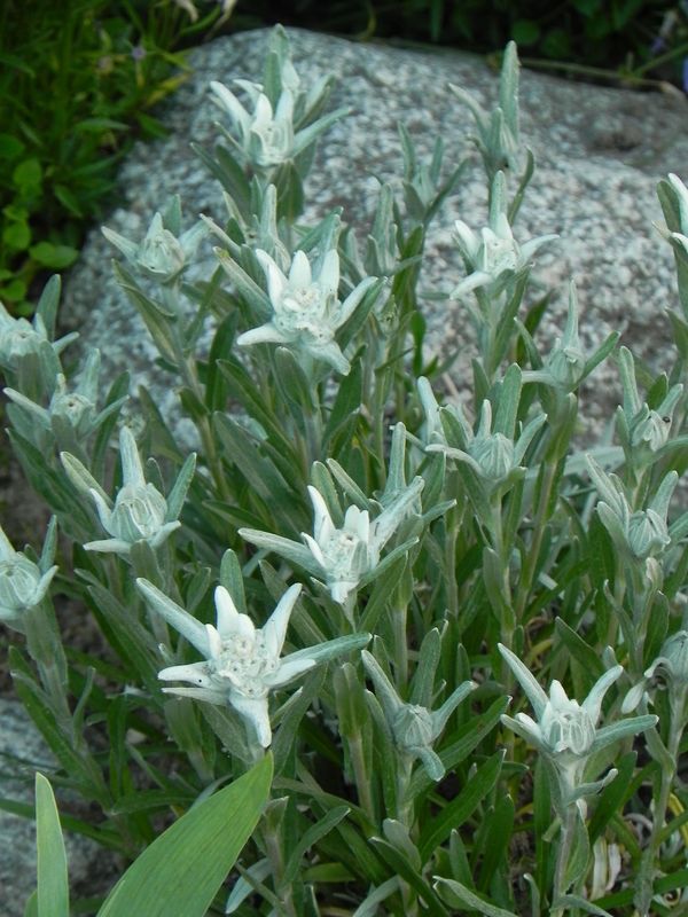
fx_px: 6546
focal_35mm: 247
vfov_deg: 8.0
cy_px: 458
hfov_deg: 6.0
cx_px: 344
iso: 160
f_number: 5
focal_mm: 44
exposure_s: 1/13
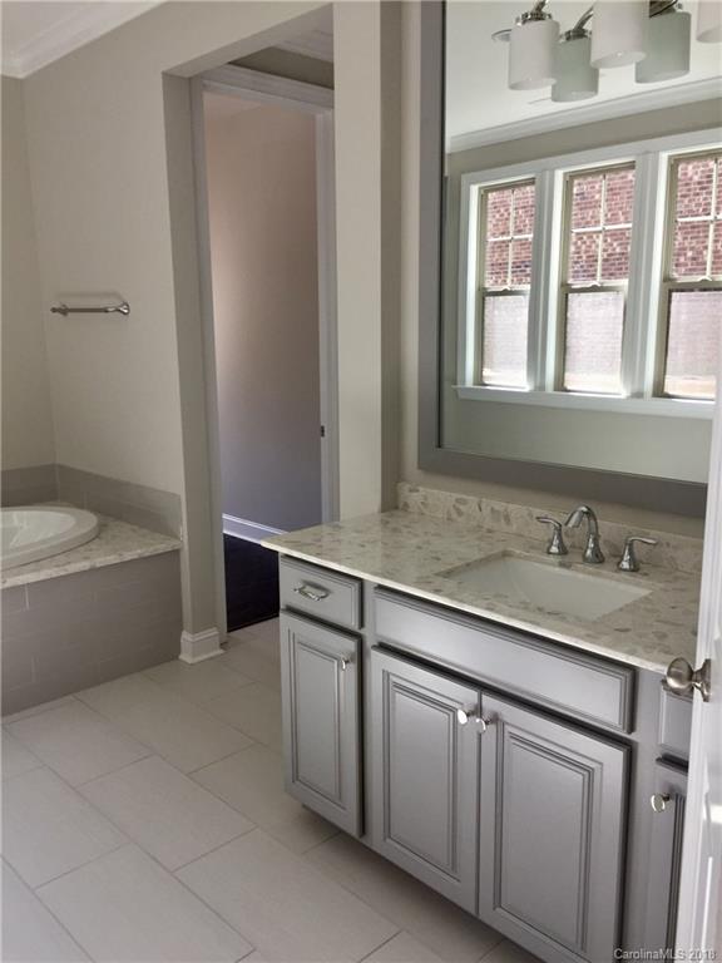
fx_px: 806
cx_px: 361
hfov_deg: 48.2
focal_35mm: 29
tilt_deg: -10.4
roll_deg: +0.0
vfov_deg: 61.7
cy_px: 482
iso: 50
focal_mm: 4.15
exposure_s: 1/120
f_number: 2.2
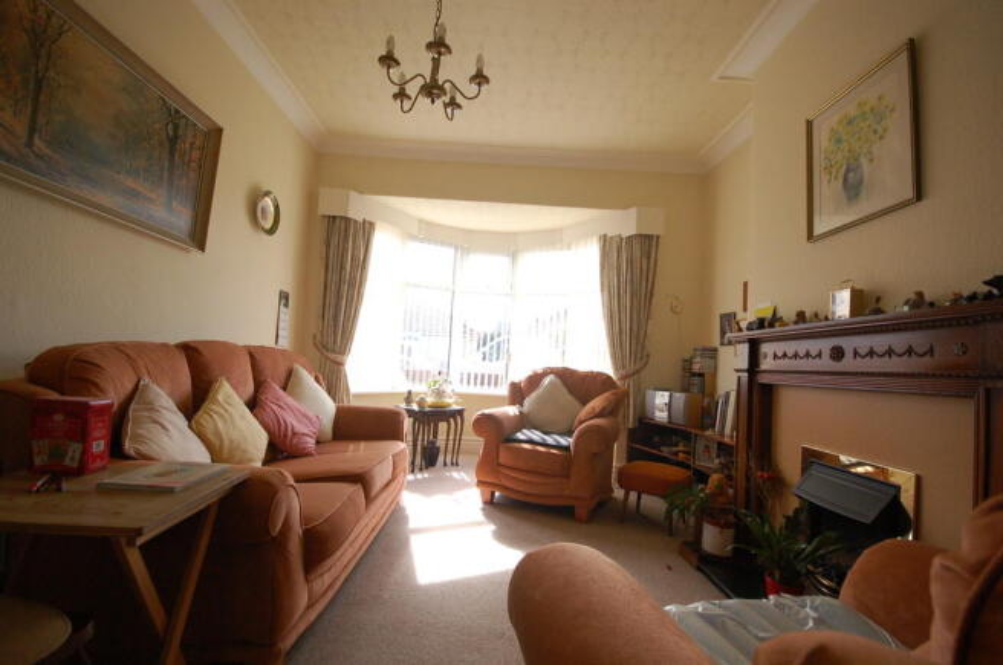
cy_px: 332
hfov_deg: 100.5
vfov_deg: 77.1
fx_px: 417
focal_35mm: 15
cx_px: 502
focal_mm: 10
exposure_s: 1/200
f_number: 7.1
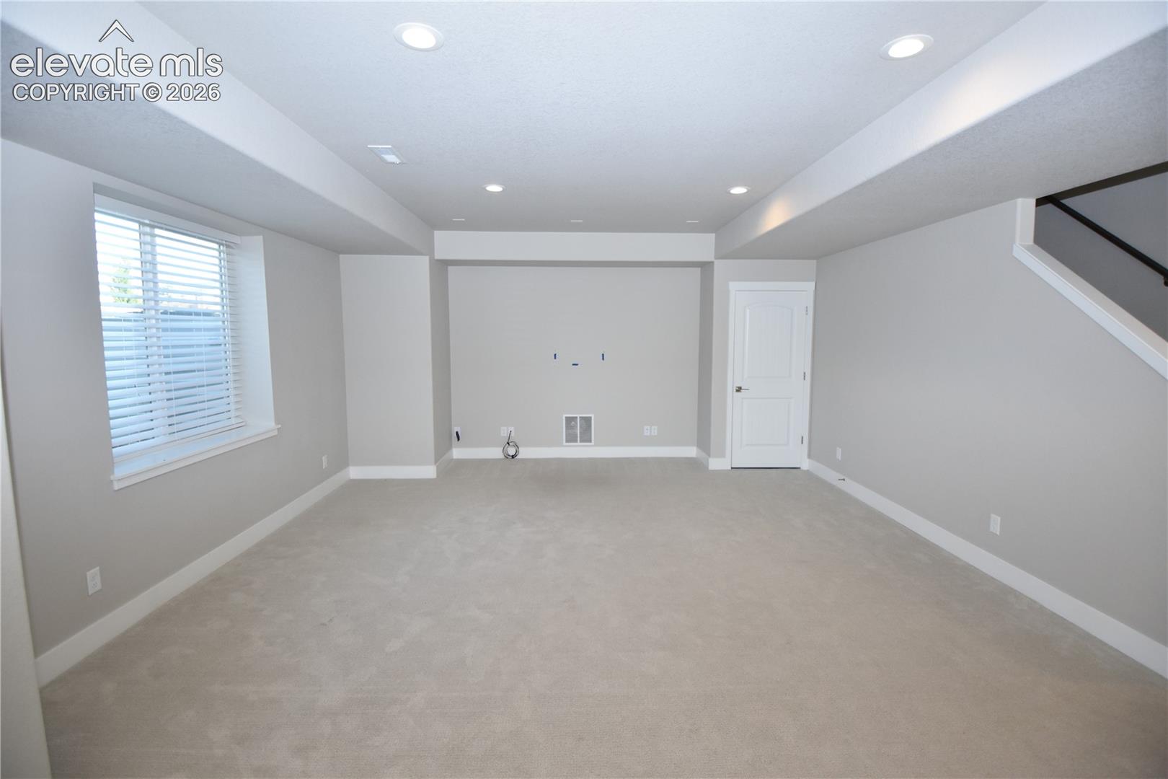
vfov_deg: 77.3
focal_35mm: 15
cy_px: 390
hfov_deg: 100.4
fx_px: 487
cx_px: 584
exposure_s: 1/250
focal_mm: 10
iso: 640
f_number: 3.5
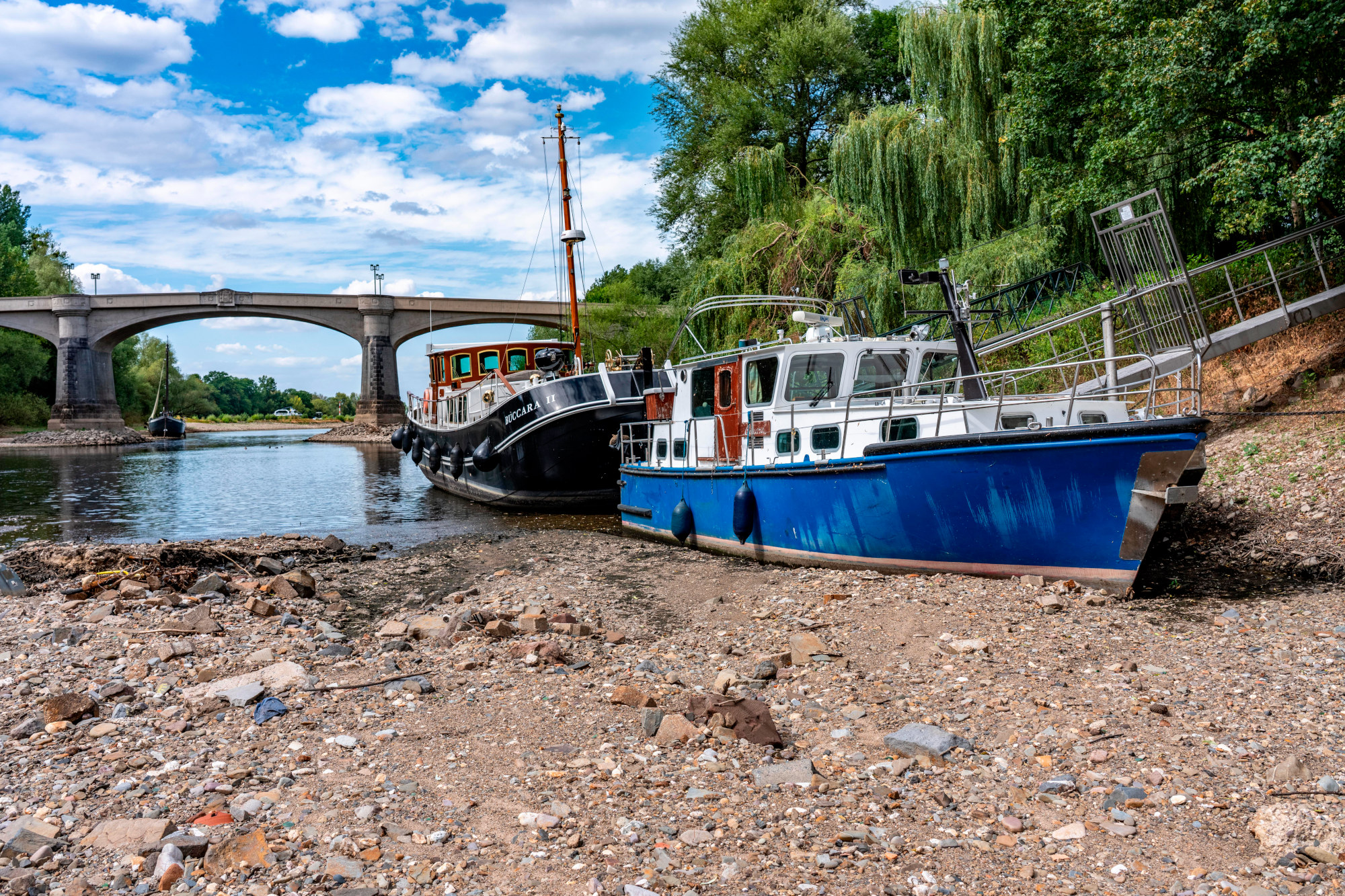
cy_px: 448
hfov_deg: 58.7
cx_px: 672
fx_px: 1195
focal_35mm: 32
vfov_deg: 41.1
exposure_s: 1/250
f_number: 8
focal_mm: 32
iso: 100
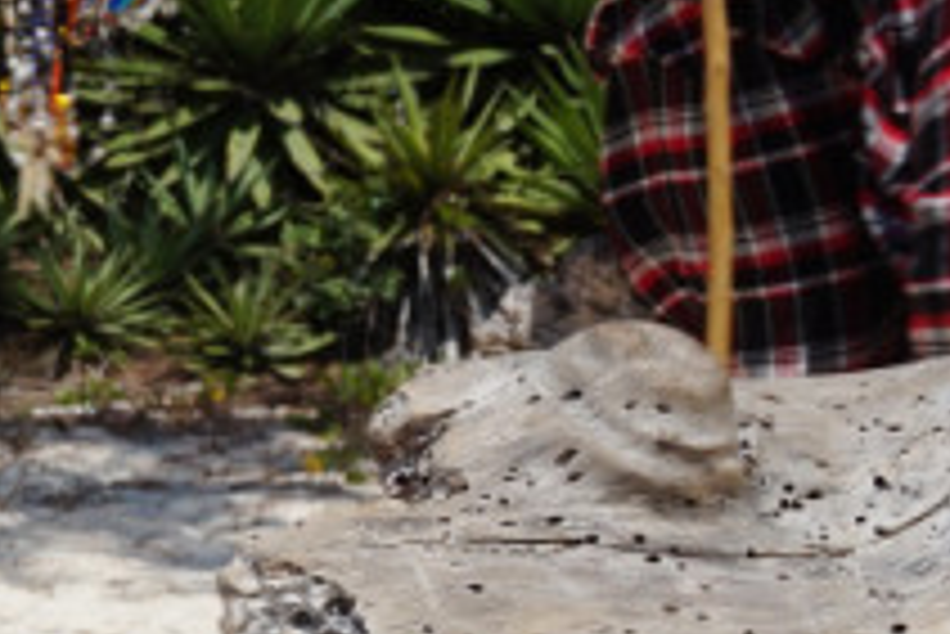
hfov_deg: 11.9
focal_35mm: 159
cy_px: 818
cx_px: -774
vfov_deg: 8.5
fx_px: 4199
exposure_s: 1/200
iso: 100
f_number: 14
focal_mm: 28
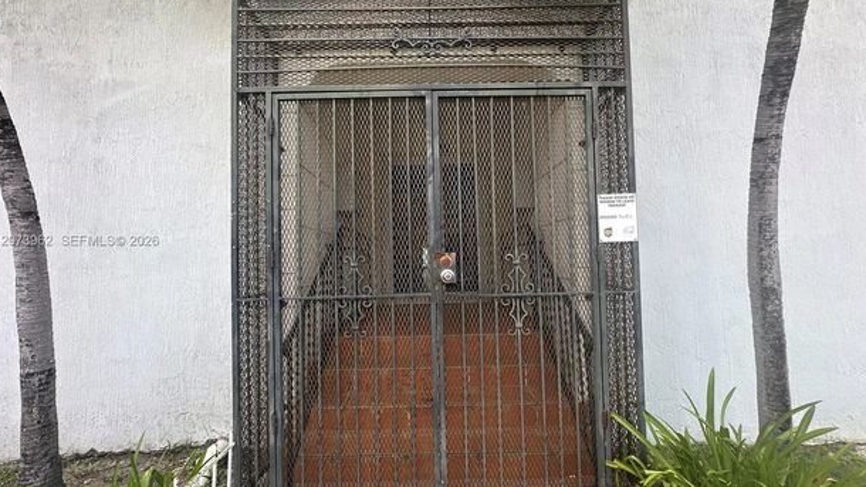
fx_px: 367
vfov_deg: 67.1
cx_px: 436
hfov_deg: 99.4
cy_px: 241
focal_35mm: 16
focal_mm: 2.22
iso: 40
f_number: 2.2
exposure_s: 1/290
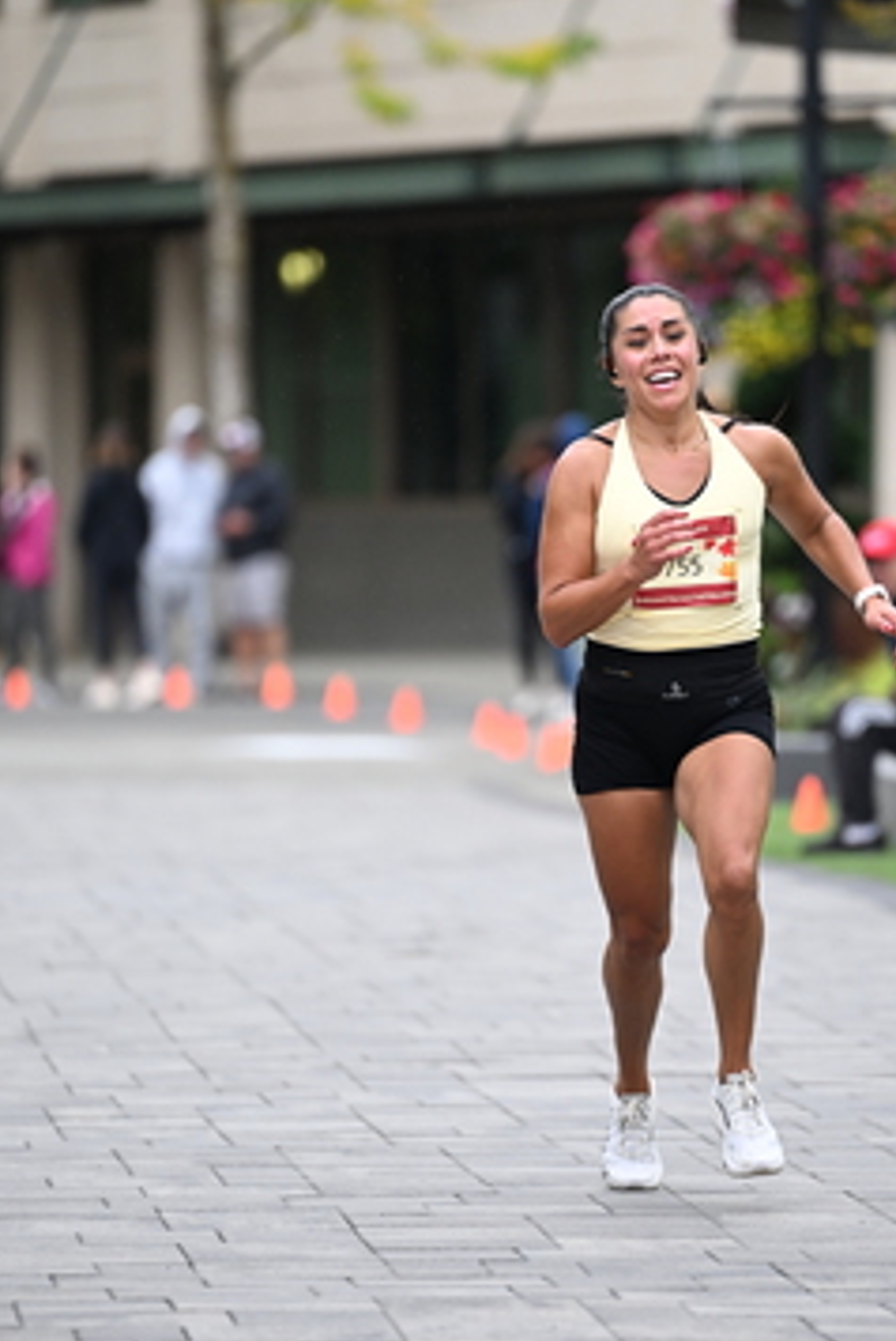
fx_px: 11513
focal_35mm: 309
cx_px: 525
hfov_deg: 4.5
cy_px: 640
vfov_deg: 6.7
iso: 1000
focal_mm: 200
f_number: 2.8
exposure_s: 1/1600
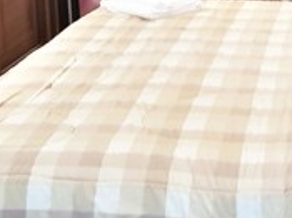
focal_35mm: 89
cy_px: -83
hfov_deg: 21.9
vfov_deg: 15.6
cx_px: 209
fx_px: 750
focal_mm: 4.2
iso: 200
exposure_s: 1/18
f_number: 1.7
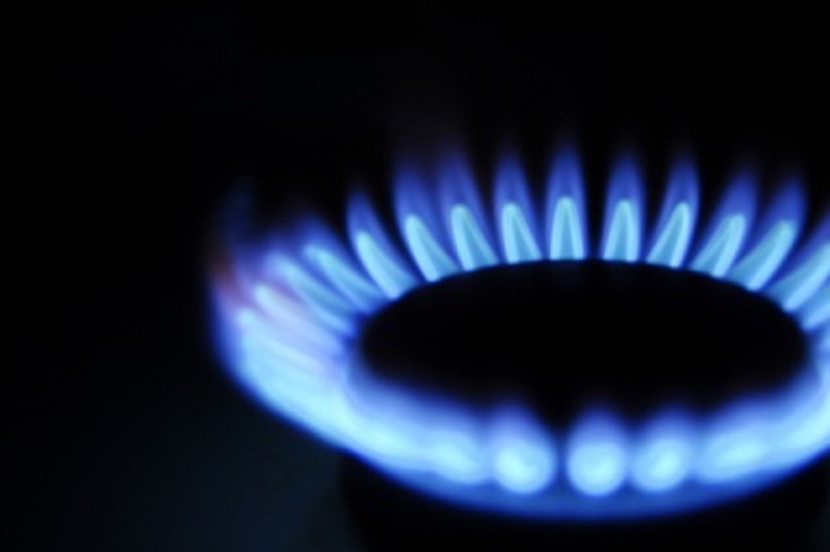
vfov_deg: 14.2
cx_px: 483
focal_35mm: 96
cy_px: 258
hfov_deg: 21.2
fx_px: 2212
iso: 1600
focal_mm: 80
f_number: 5.6
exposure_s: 1/13
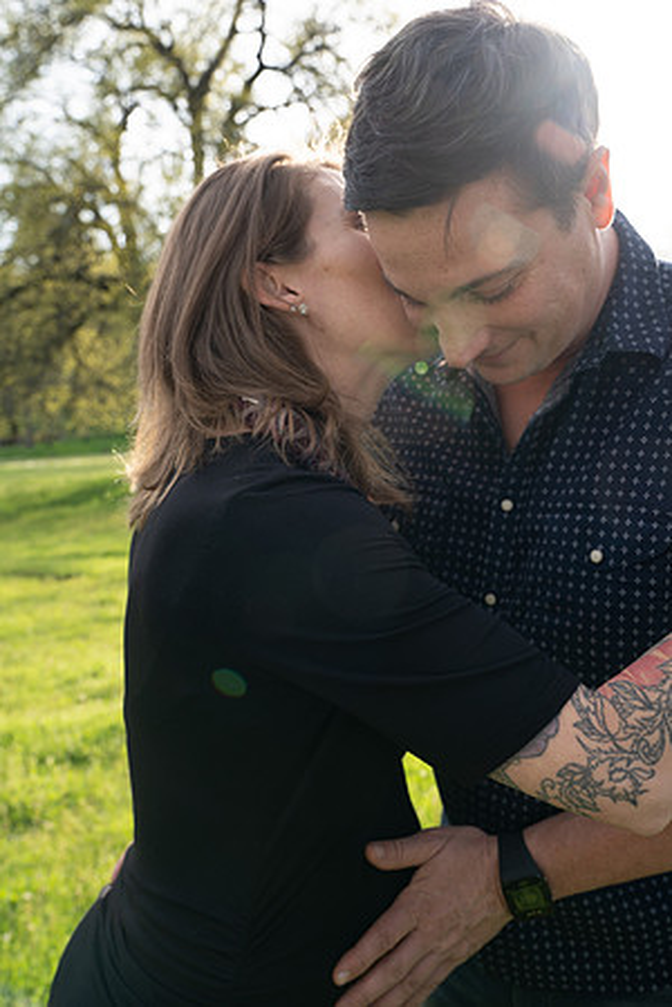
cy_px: 504
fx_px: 980
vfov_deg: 54.4
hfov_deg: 37.9
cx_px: 336
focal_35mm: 35
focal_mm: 35
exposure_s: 1/125
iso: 100
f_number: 6.3
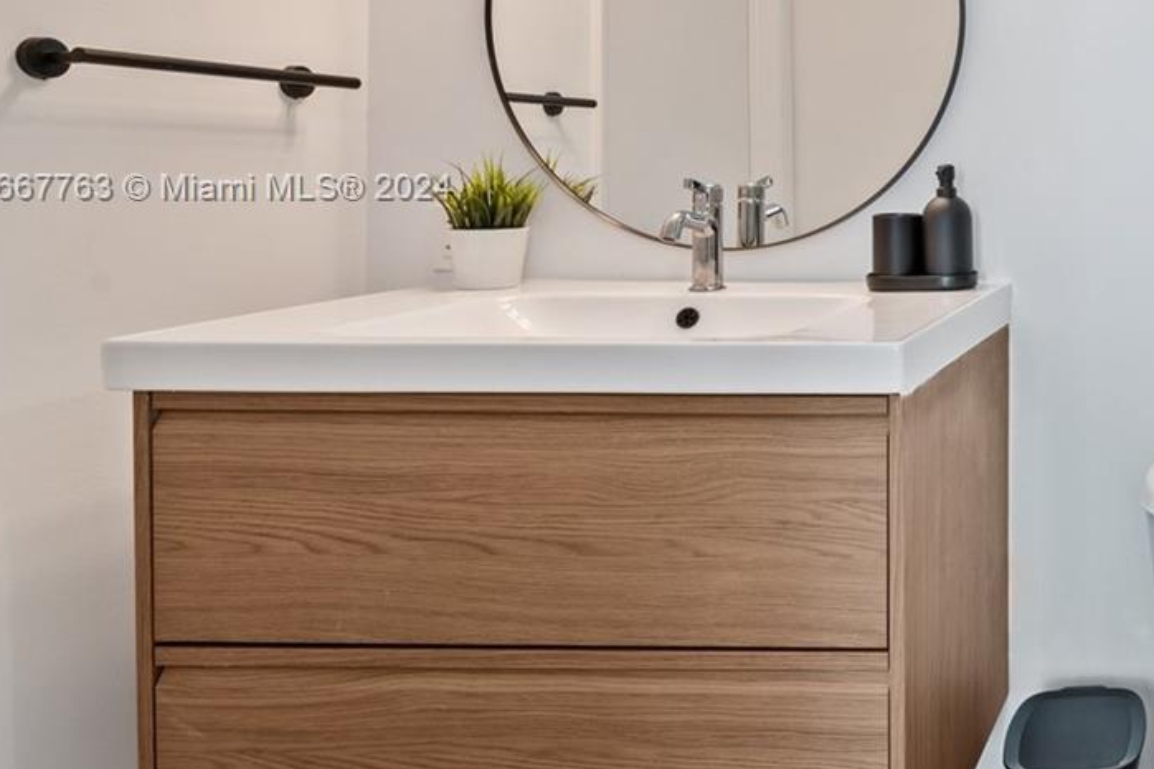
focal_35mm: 32
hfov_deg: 45.5
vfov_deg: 40.0
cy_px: 191
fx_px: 1026
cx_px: 1245
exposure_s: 1/2
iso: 200
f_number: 8
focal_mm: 14
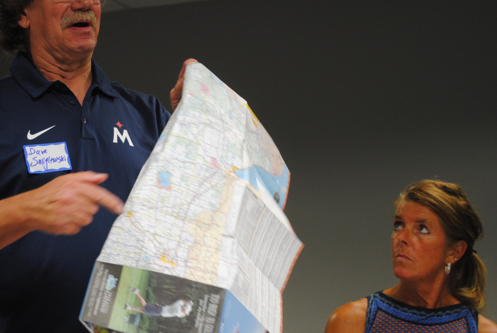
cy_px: 160
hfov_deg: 30.8
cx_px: 199
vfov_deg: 21.0
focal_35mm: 65
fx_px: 898
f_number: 4.8
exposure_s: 1/30
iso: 450
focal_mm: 32
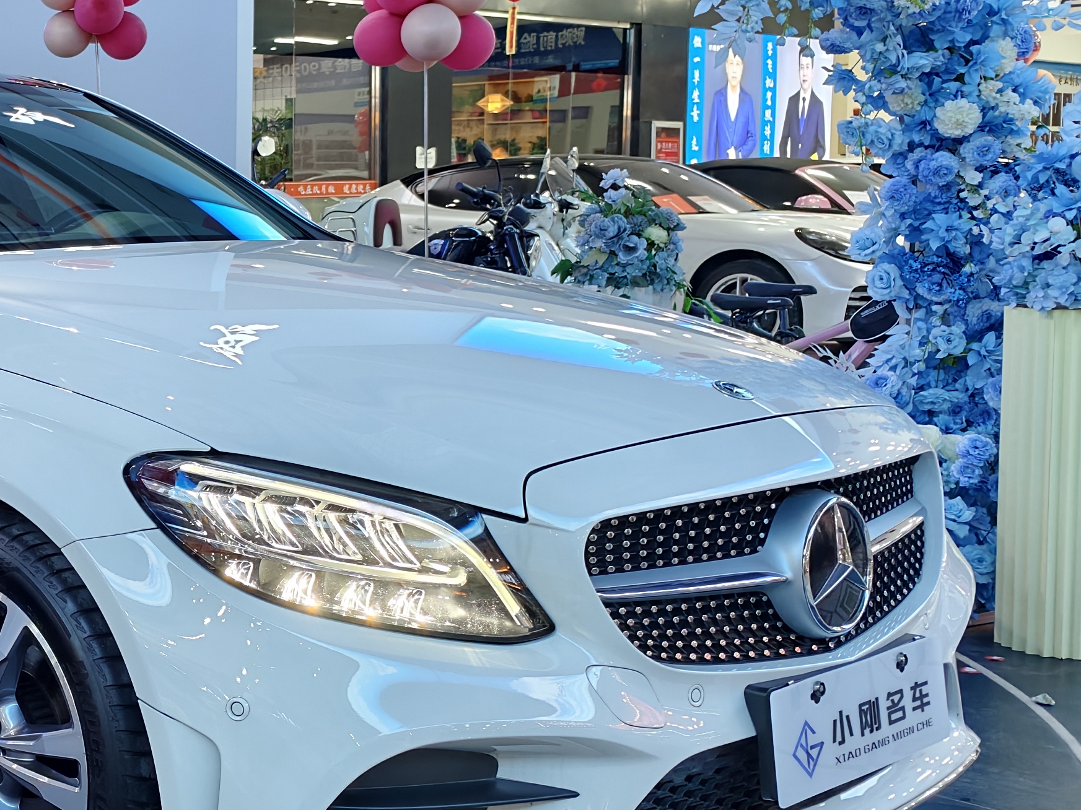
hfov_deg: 31.6
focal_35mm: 54
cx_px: -105
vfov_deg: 27.0
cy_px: 349
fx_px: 1686
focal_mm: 5.6
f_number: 1.57
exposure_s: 1/100
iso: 98
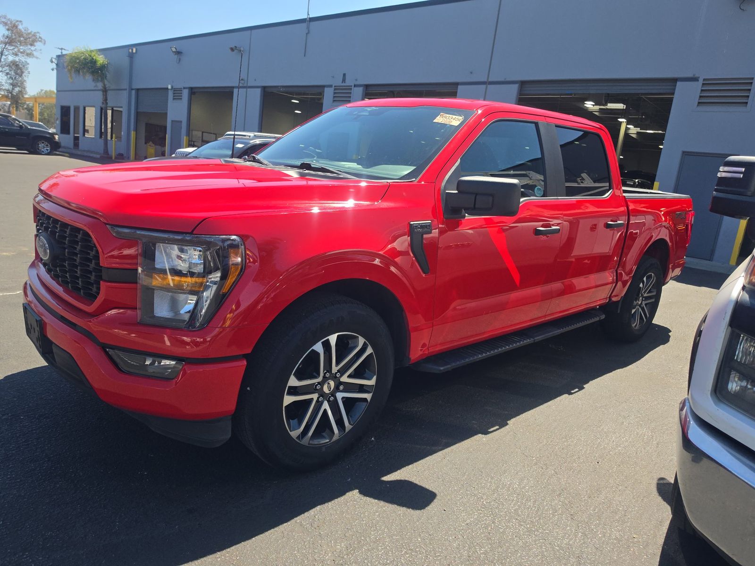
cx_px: 378
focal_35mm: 23
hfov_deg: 73.9
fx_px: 502
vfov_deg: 58.9
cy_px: 283
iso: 63
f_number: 1.4
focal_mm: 6.5
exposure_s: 1/3246
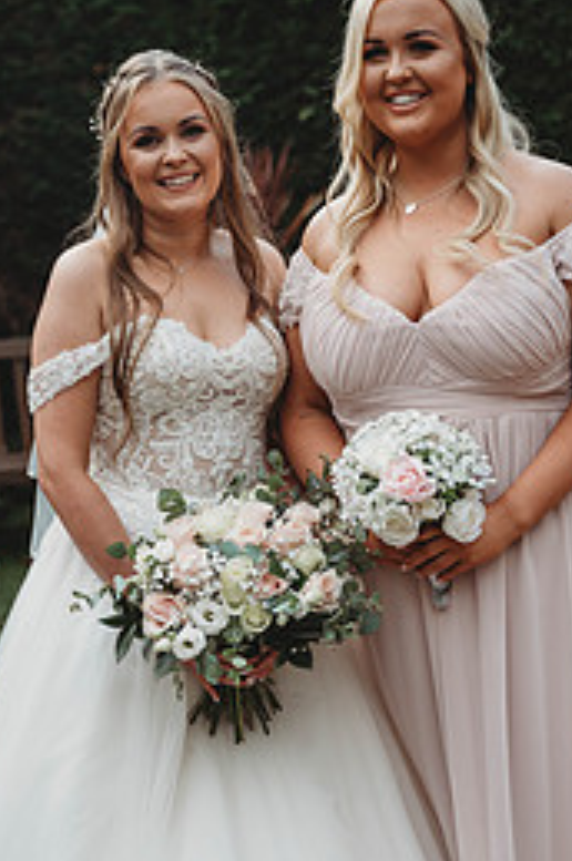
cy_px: 602
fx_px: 2366
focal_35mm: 99
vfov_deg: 20.5
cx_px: 318
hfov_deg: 13.8
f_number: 2.8
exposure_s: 1/500
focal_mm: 57
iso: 100
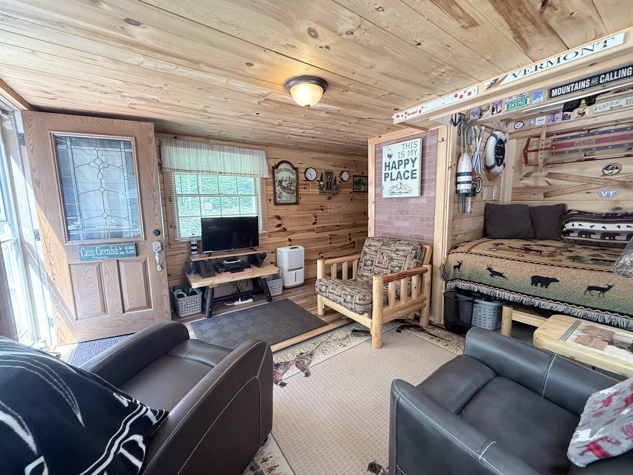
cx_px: 316
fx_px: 256
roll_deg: +1.3
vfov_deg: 85.7
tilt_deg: -7.9
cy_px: 238
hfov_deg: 102.1
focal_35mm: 14
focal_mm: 2.22
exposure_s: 1/60
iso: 400
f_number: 2.2
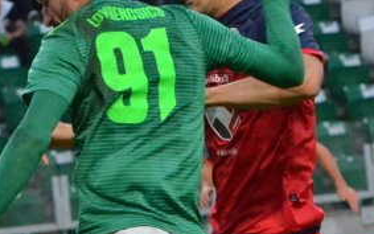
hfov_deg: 2.6
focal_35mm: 810
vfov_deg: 1.6
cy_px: 303
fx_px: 8259
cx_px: 28
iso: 2500
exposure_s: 1/640
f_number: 6.3
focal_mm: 125
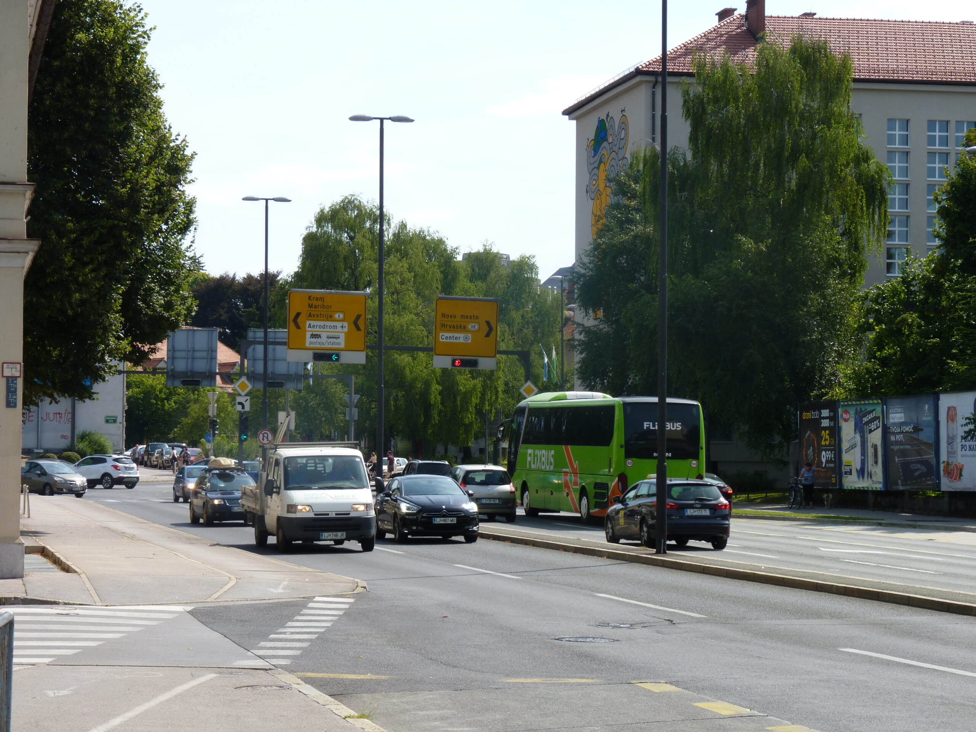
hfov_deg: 20.9
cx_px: 488
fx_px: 2650
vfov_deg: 15.7
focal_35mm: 94
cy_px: 366
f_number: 5.6
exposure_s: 1/200
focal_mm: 16.7
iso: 80
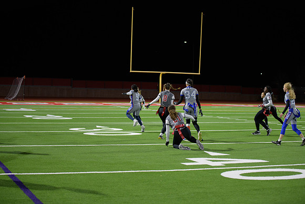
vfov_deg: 19.5
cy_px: 102
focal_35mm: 70
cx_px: 152
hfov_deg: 28.8
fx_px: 593
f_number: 2.8
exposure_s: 1/200
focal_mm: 70
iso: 1100
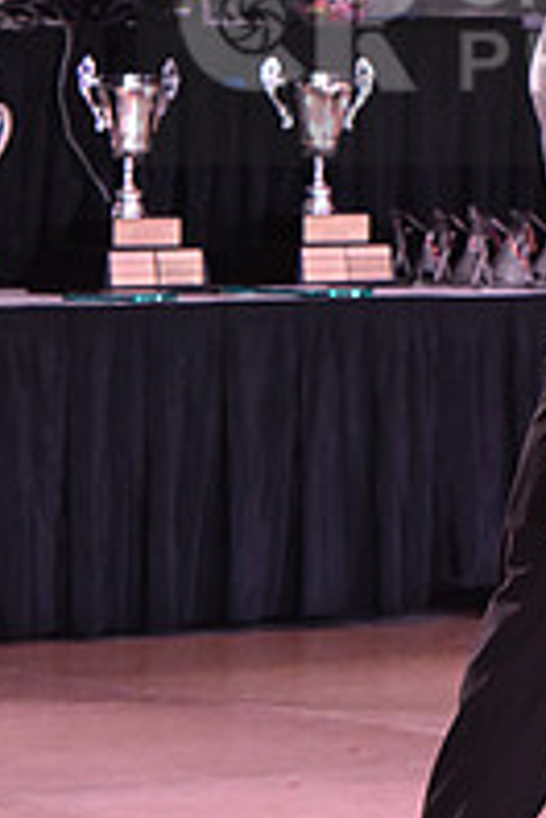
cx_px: 709
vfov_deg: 5.8
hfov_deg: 3.9
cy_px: 29
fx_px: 8007
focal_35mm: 352
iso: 2500
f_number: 5
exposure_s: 1/320
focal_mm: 120
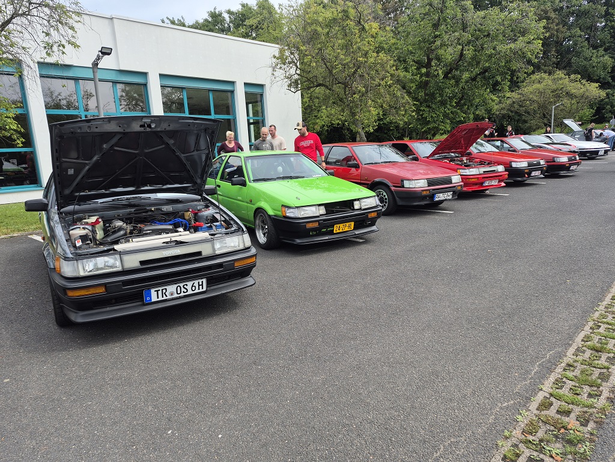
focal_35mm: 23
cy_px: 231
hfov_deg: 73.9
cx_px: 308
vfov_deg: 58.9
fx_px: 409
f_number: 1.8
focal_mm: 5.4
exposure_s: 1/896
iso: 25
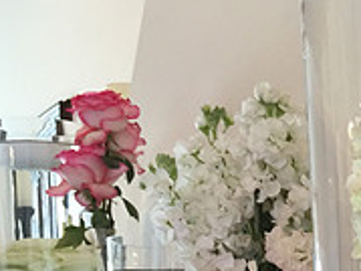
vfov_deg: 14.6
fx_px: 980
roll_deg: -0.4
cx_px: 528
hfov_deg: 18.6
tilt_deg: -4.5
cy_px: 403
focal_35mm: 94
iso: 100
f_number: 2.2
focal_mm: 4.15
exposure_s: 1/30
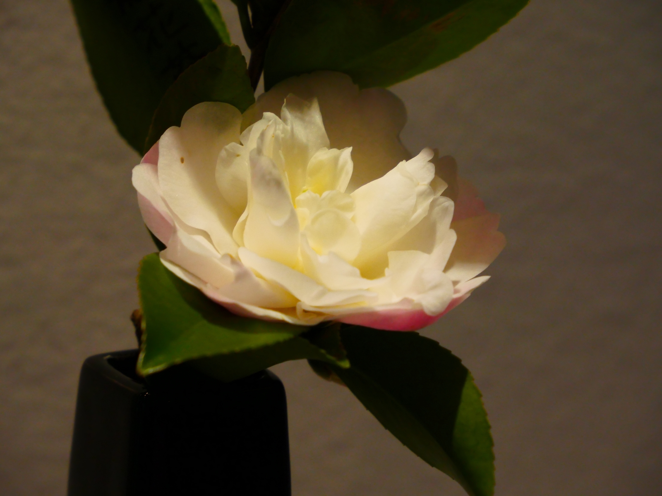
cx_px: 331
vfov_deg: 3.7
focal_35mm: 400
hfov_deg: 5.0
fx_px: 7650
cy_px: 248
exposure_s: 1/500
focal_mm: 200
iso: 1250
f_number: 8
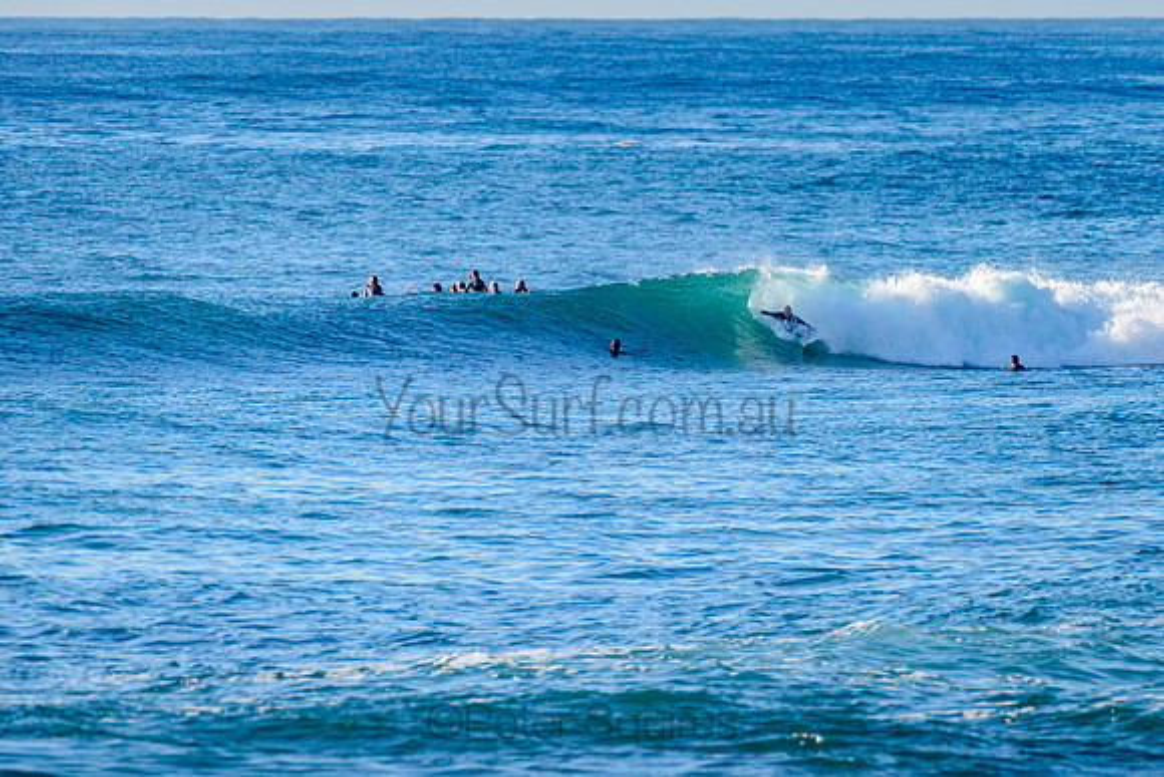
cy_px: 331
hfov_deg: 3.4
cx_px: 714
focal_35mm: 613
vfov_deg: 2.2
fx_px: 19831
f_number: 5.6
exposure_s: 1/2000
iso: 320
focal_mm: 500
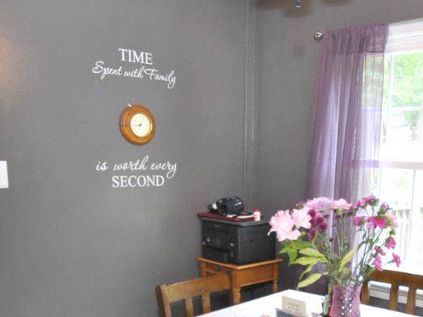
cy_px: 251
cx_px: 283
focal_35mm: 41
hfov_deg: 45.1
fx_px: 501
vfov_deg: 34.1
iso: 400
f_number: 4
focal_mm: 10
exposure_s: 1/30
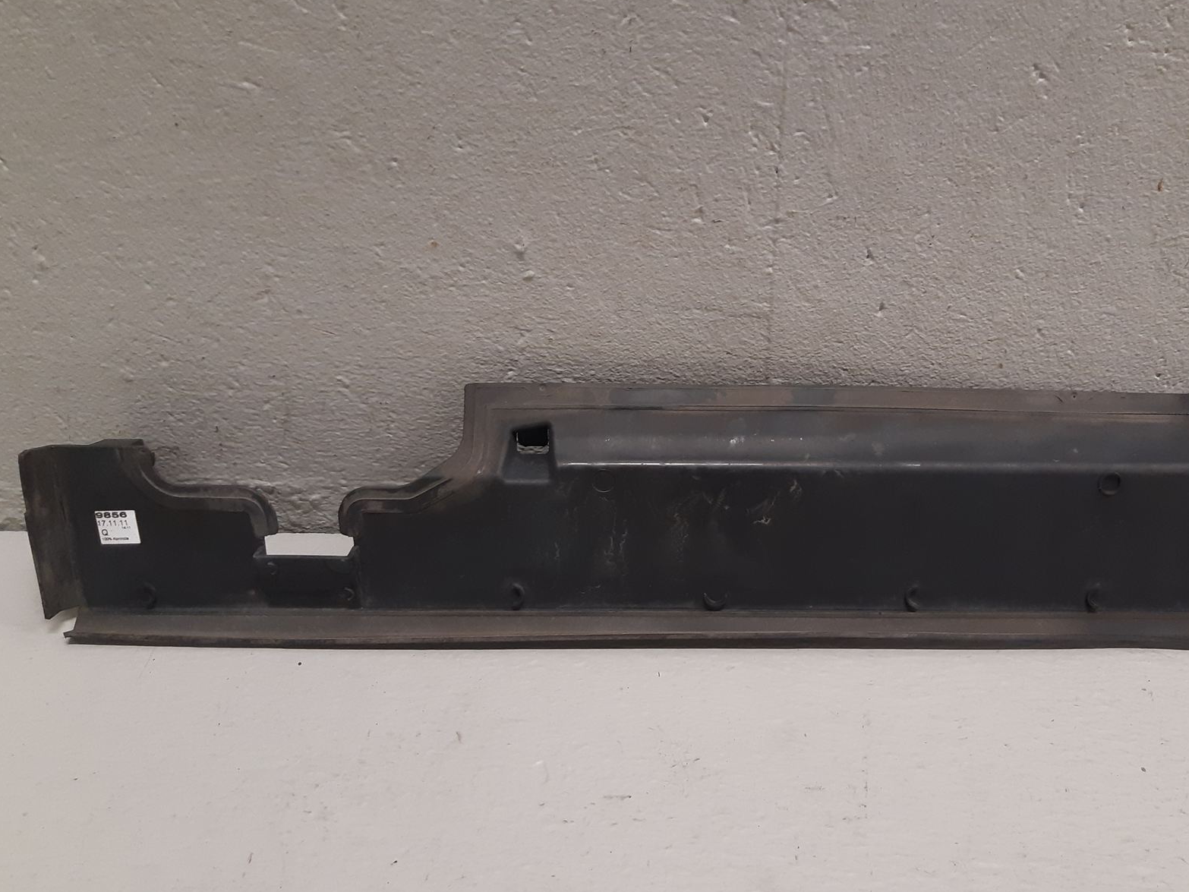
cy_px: 429
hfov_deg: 53.6
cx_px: 714
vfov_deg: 41.8
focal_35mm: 34
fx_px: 1168
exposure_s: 1/50
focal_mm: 3.93
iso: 160
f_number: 1.7
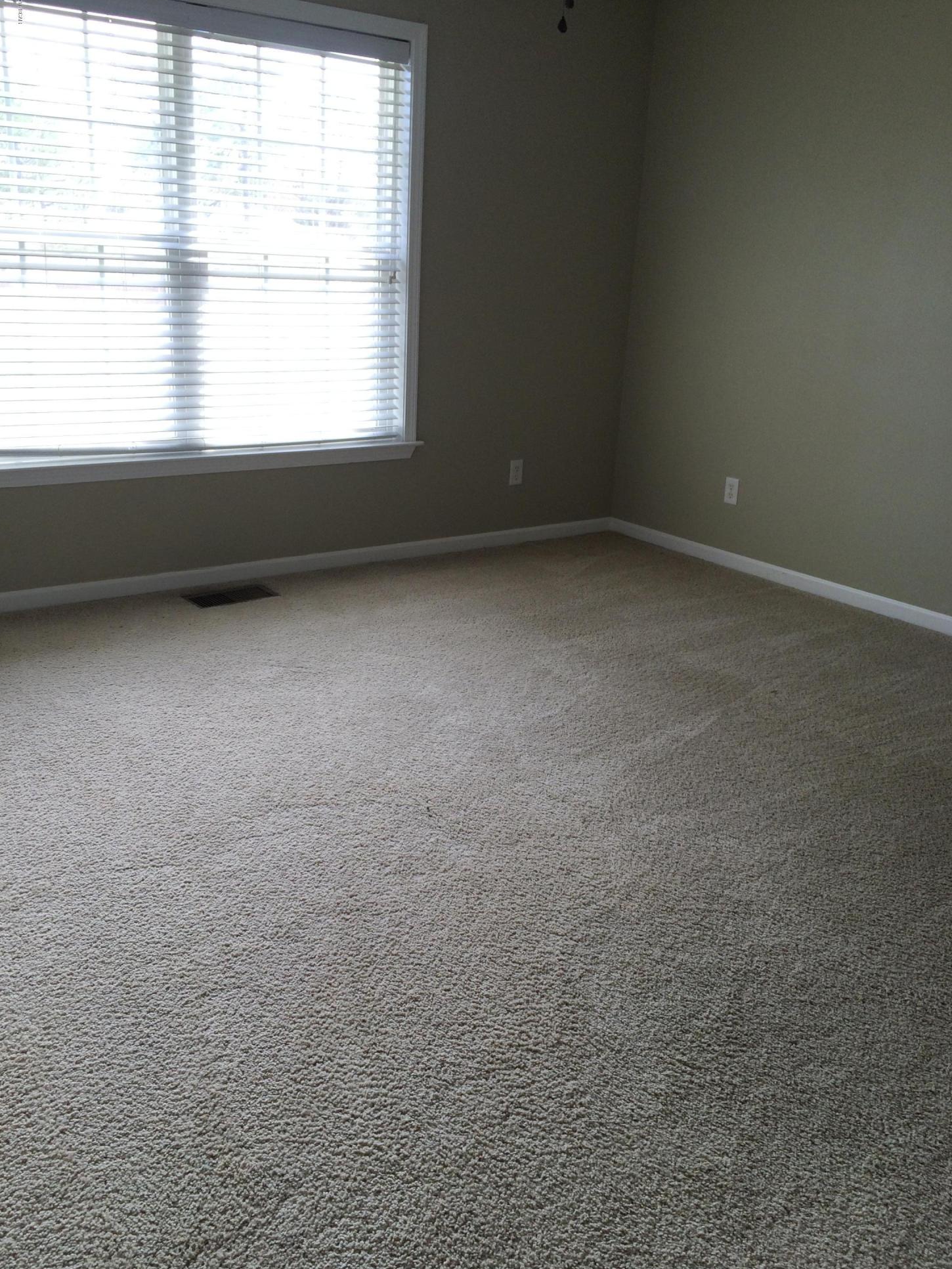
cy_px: 646
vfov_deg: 60.0
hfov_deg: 46.8
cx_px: 482
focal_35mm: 30
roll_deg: -2.2
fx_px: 1100
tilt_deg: -20.0
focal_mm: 4.15
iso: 32
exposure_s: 1/122
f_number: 2.2
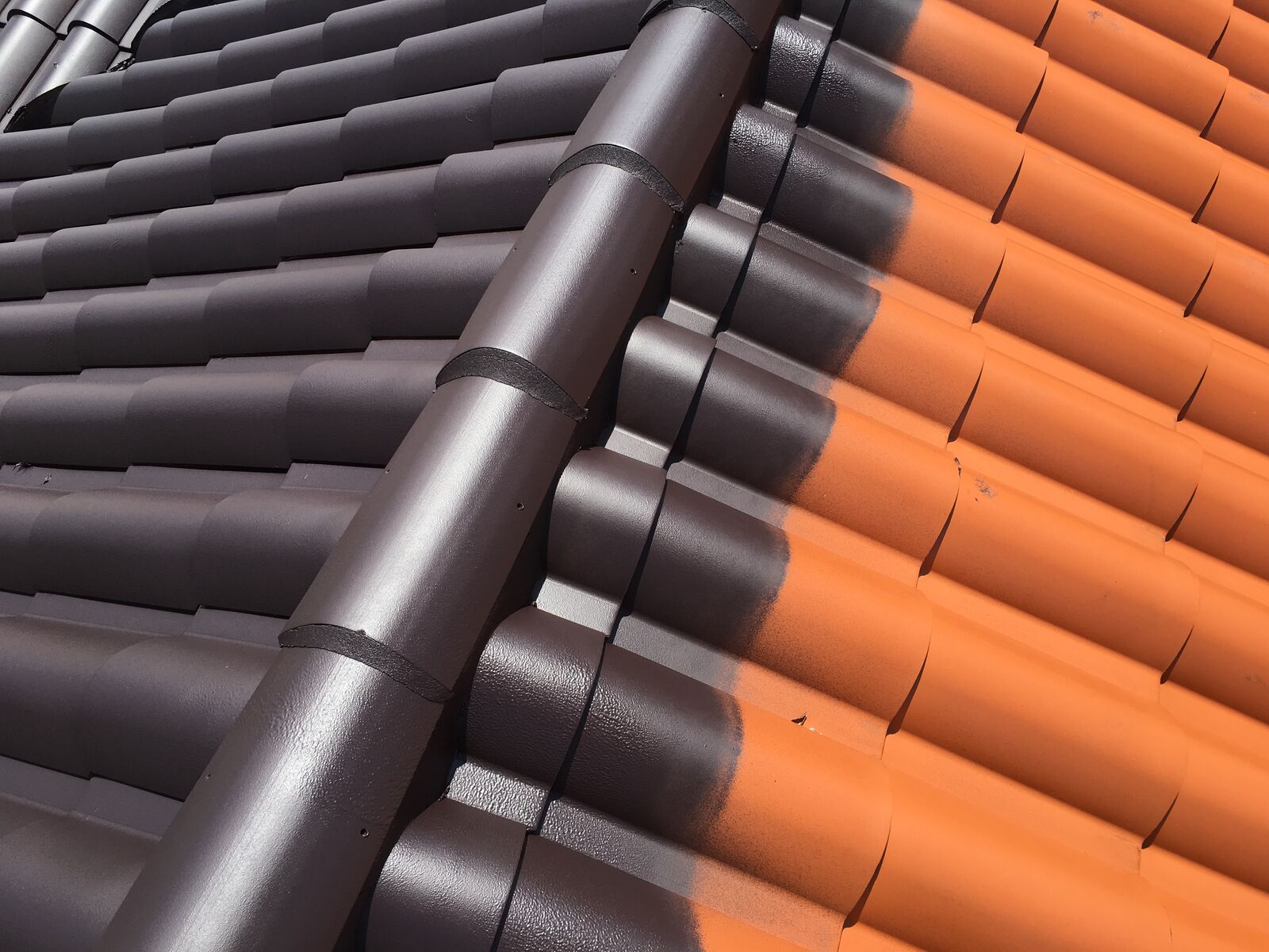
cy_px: 476
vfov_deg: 48.2
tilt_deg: -52.0
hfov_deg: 61.7
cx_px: 634
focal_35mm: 29
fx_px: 1063
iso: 25
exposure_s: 1/884
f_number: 2.2
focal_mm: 4.15
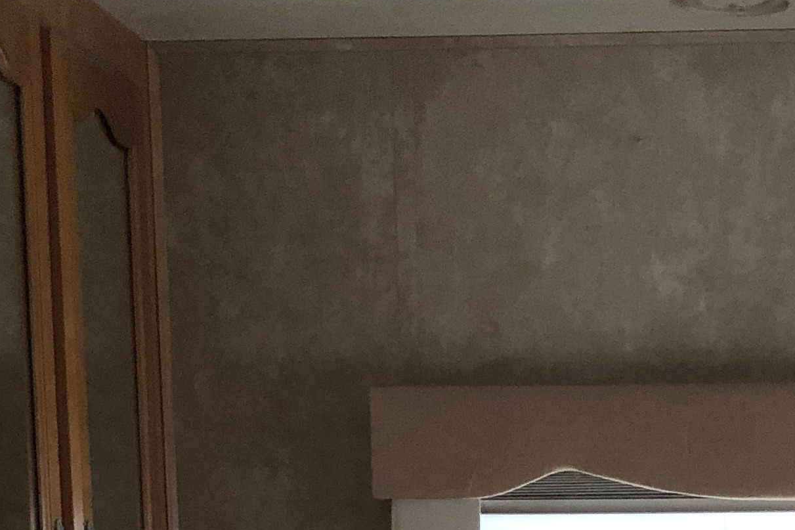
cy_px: 963
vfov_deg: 12.8
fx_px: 2142
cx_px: 593
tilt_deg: -10.7
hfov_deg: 20.9
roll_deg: +0.5
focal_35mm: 97
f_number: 1.8
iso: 100
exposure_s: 1/13
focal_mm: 3.99
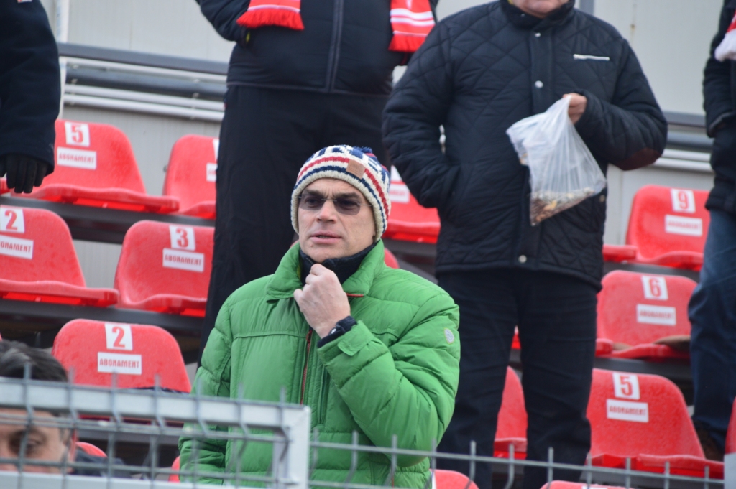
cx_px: 368
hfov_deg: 7.4
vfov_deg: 4.9
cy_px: 244
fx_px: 5669
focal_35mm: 278
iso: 400
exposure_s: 1/60
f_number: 8
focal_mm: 185
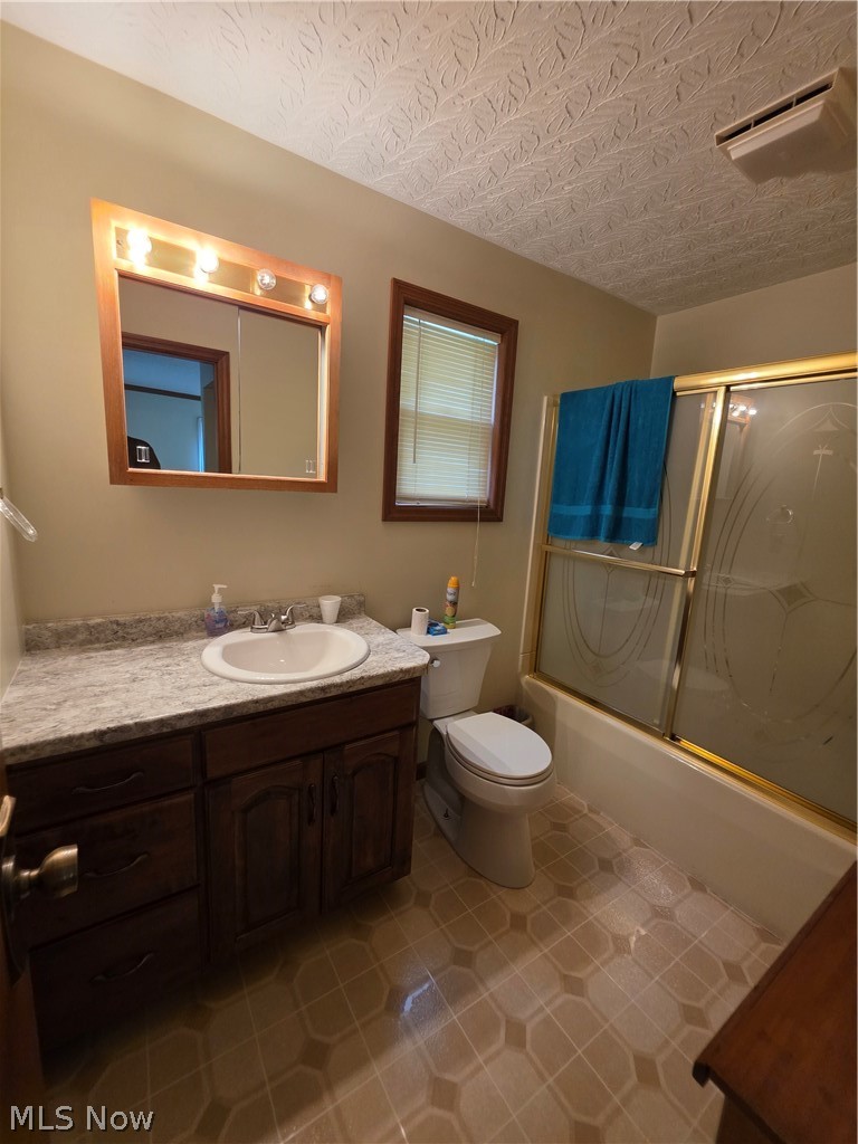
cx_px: 429
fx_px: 430
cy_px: 572
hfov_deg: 89.9
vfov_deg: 106.2
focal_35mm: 13
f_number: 1.9
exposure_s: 1/60
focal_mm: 2.2
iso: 250
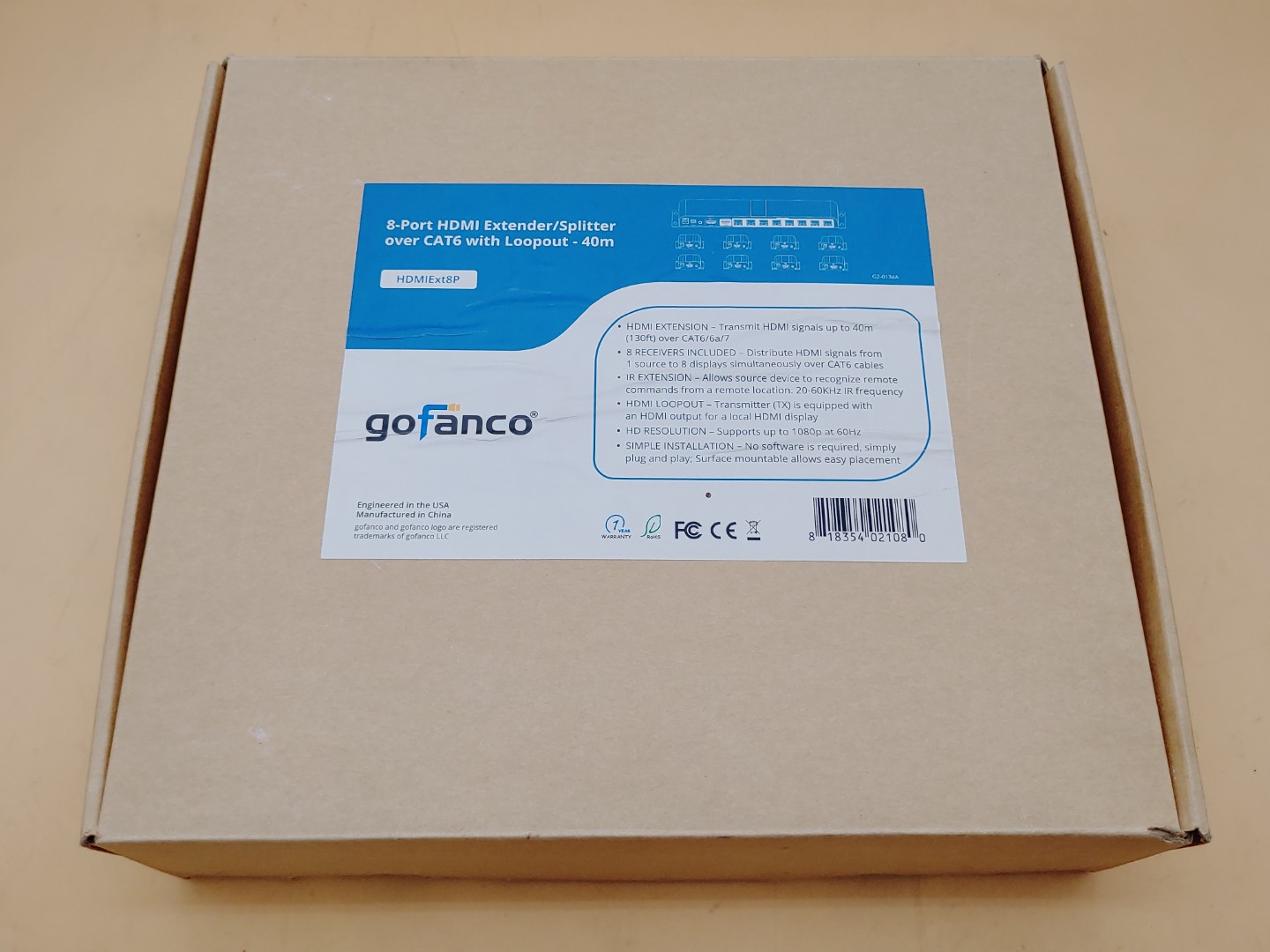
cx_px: 635
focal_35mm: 31
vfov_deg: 45.4
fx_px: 1137
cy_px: 476
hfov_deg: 58.4
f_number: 1.8
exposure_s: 1/270
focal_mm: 4.36
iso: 50
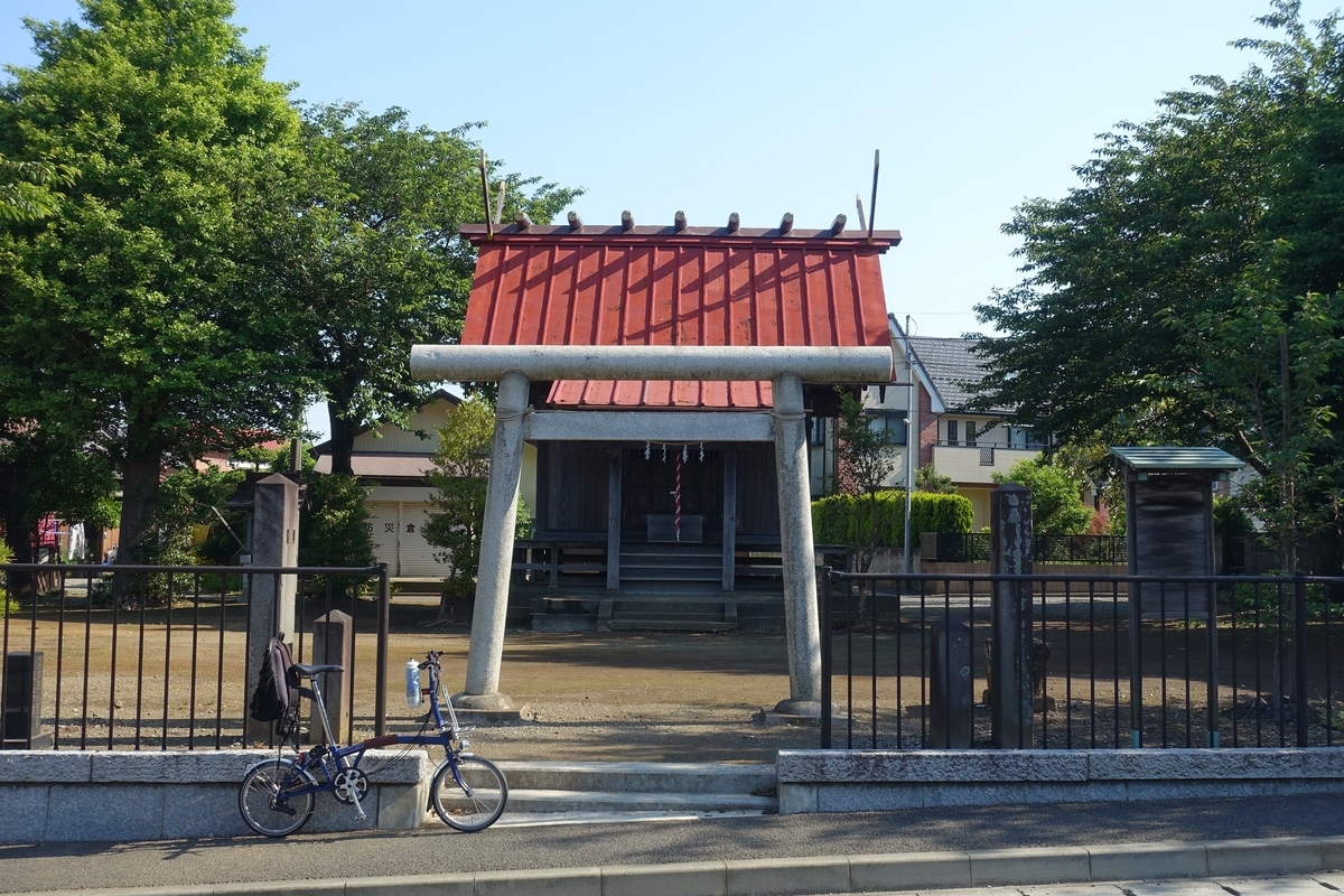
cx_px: 672
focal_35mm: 40
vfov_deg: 33.4
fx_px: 1493
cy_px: 448
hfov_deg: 48.5
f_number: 5.6
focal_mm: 14.7
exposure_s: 1/250
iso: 125
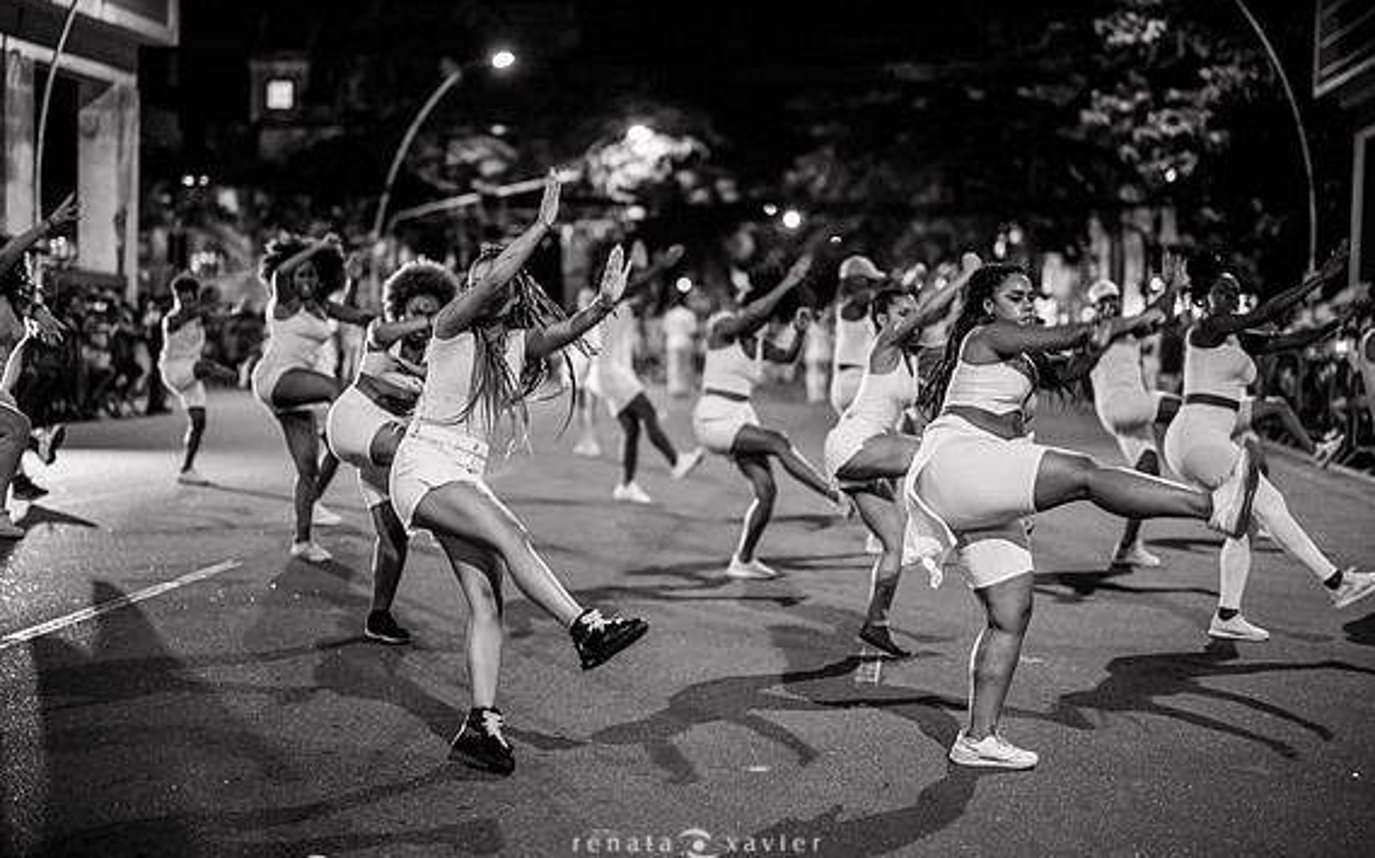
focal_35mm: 52
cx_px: 694
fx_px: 1948
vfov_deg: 24.8
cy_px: 419
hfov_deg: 38.9
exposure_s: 1/250
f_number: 1.2
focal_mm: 50
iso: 2000
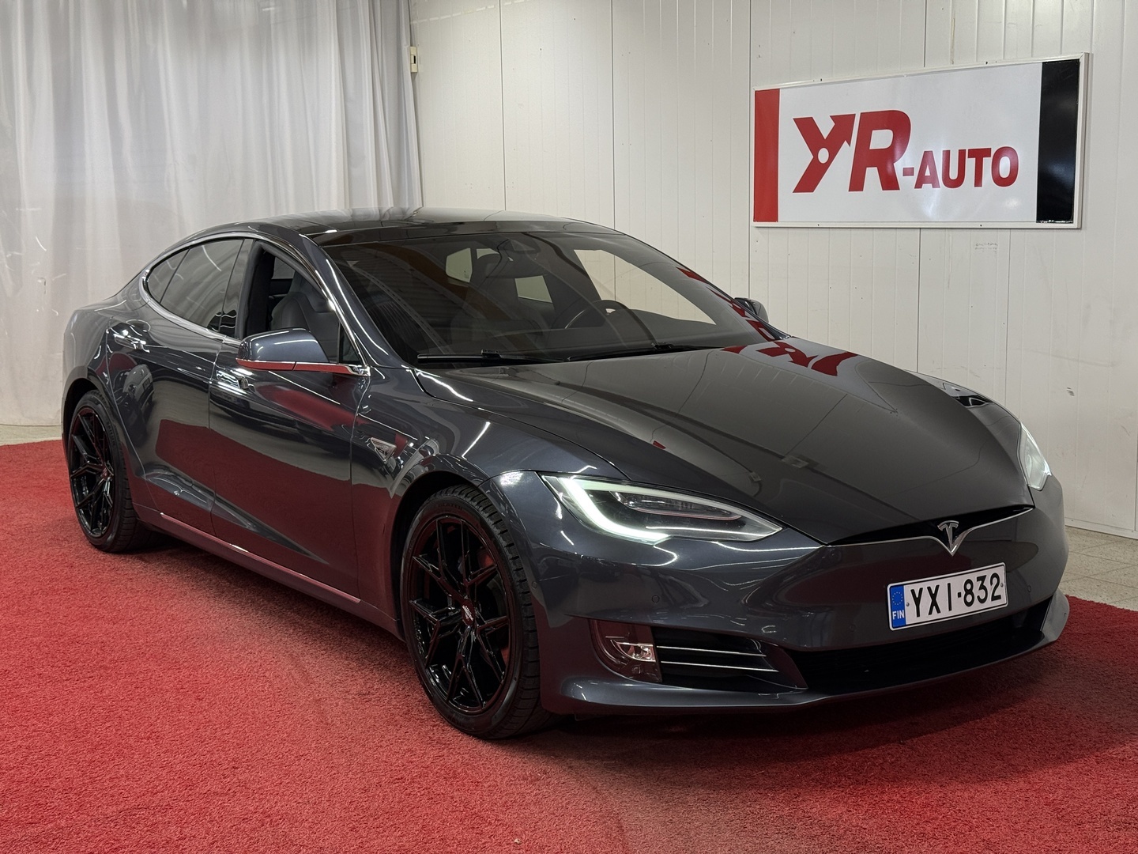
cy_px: 427
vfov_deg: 30.3
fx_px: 1578
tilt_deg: -8.0
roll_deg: +0.8
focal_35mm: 48
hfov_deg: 39.7
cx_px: 569
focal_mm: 6.76
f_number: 1.78
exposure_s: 1/108
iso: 100
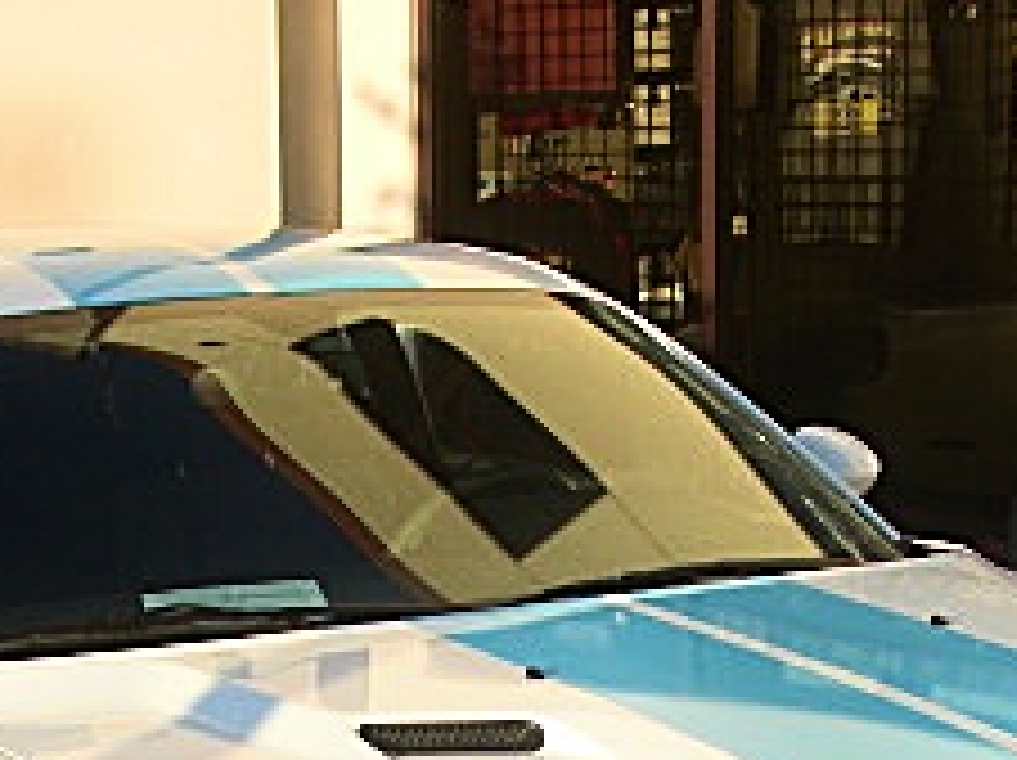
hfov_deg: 19.3
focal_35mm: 102
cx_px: 544
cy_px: 998
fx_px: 2994
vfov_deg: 13.9
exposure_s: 1/400
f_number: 2.8
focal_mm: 6.3
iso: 50
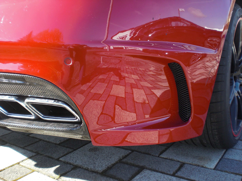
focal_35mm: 38
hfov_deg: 49.0
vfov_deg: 37.7
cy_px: 90
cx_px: 121
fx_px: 266
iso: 64
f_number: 3.1
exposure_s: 1/125
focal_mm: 6.3
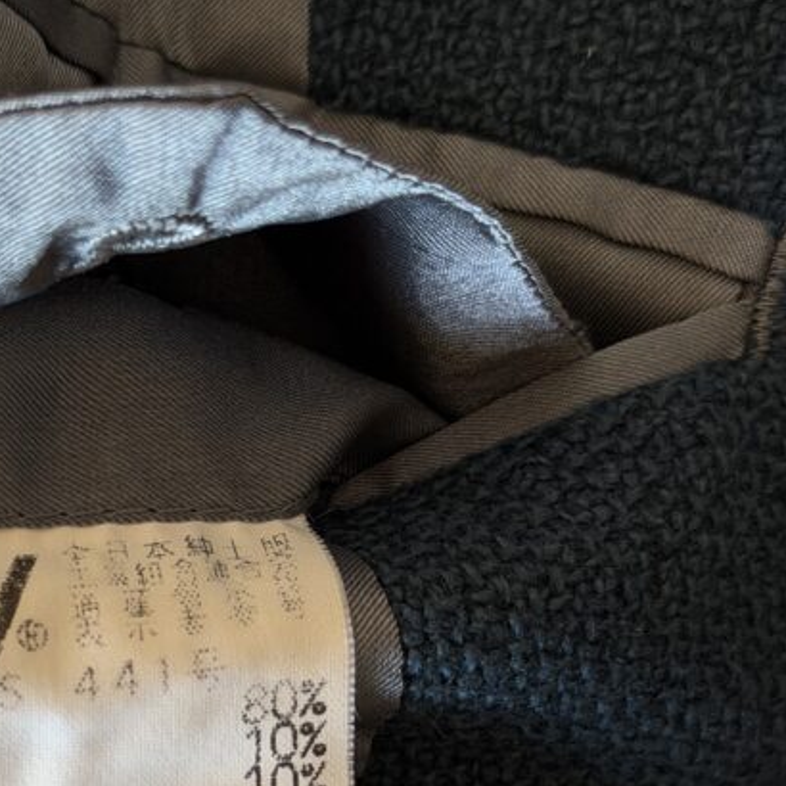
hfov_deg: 16.2
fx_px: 2723
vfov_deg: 16.3
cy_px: 636
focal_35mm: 106
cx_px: 82
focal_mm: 6.76
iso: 80
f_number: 1.78
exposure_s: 1/121
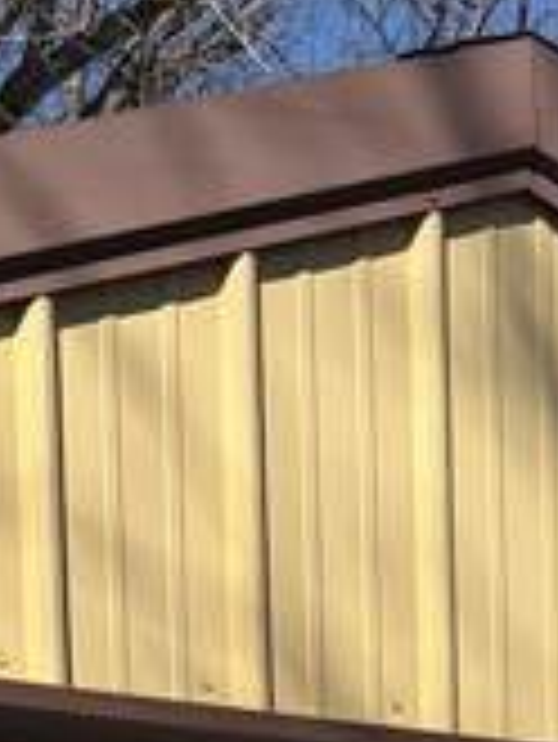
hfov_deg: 9.8
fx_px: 3241
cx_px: 279
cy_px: 1835
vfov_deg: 10.9
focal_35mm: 151
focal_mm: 5.96
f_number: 1.6
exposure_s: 1/4608
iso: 50
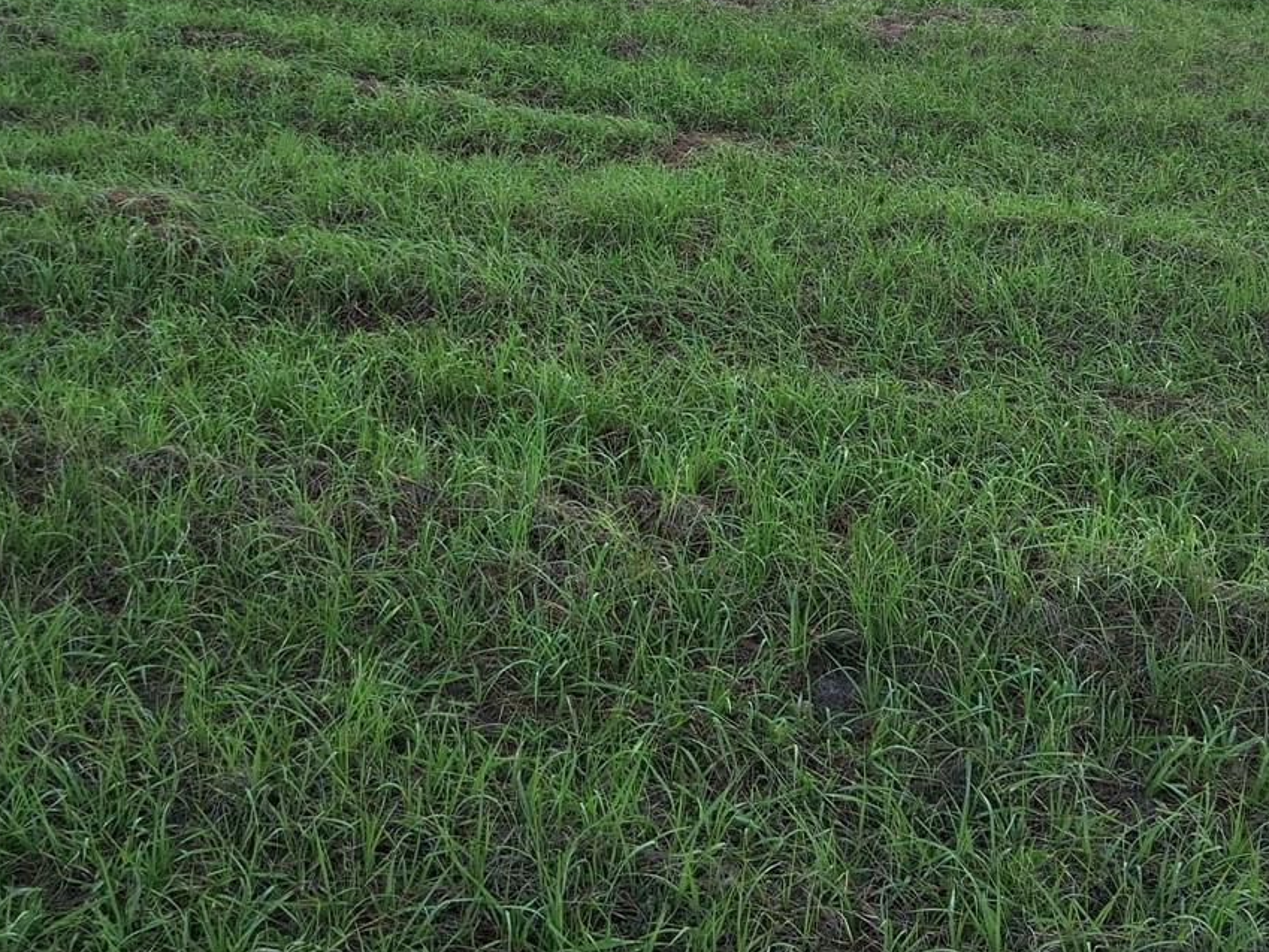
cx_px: 653
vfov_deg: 28.3
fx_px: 1797
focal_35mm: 49
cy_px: 61
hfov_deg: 38.9
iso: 25
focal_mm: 3.98
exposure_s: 1/242
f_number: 1.8
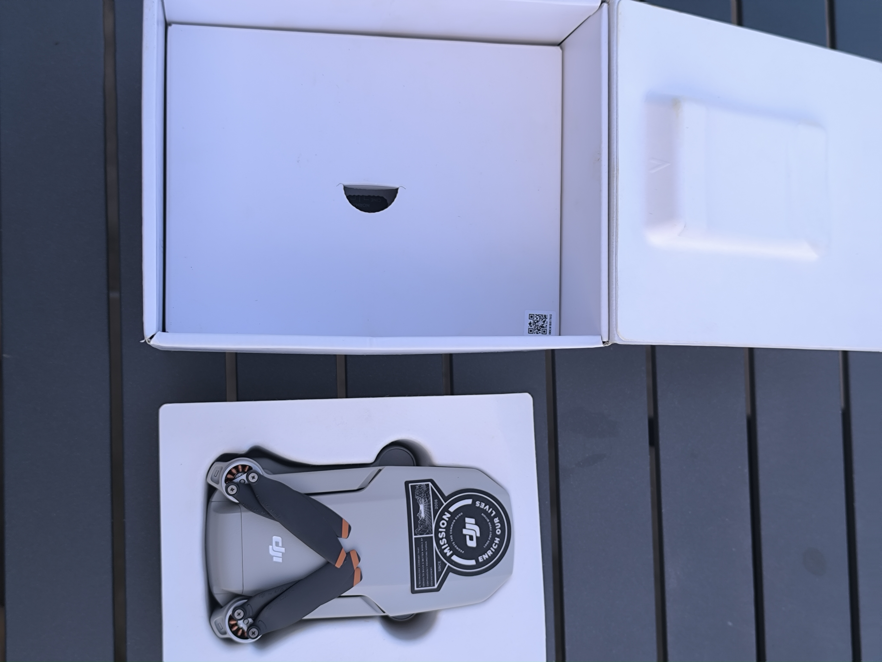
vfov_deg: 31.5
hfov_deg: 41.2
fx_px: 1172
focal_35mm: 46
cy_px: 331
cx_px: 441
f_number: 1.65
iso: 50
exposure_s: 1/193
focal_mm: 6.14
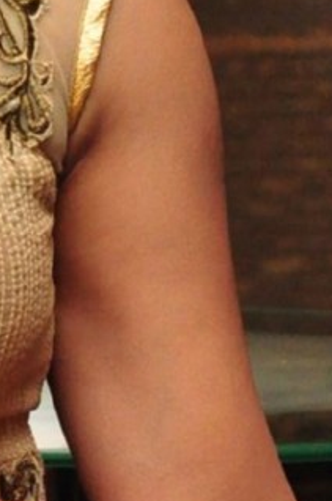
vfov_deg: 5.8
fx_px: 4927
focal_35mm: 355
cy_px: 198
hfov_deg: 3.8
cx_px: -310
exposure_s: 1/125
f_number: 6.3
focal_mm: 50
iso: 2000
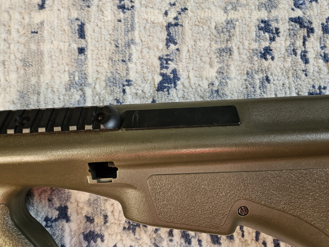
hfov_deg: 71.6
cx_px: 172
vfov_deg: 56.8
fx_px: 228
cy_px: 121
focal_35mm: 24
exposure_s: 1/100
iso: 250
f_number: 1.8
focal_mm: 5.4
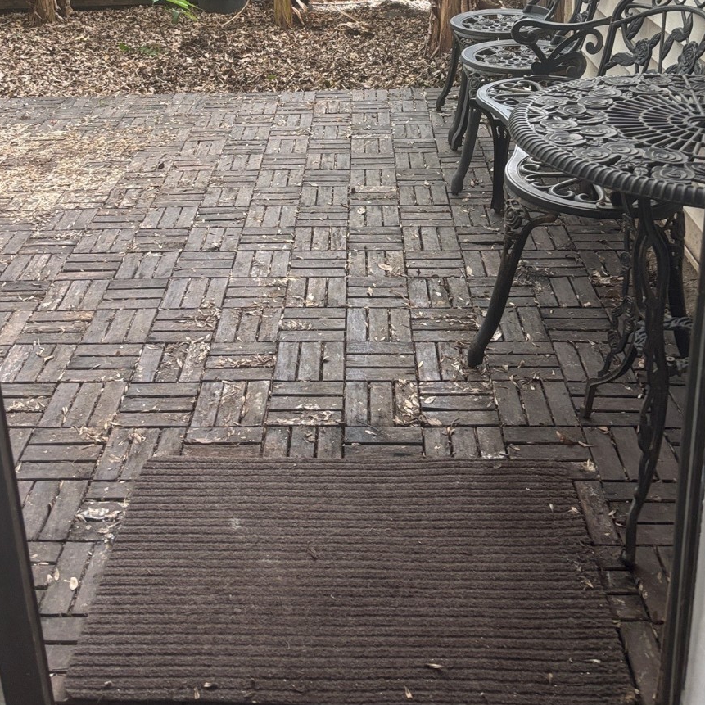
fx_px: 945
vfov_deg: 38.9
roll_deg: +0.5
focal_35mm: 41
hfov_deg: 40.9
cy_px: 113
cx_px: 324
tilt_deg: -19.3
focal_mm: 5.96
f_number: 1.6
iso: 125
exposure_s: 1/121
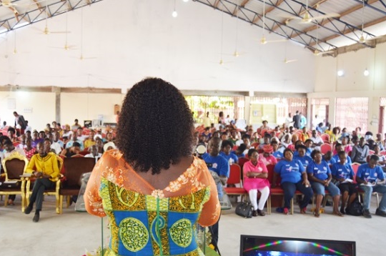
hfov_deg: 50.0
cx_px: 171
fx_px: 413
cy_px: 132
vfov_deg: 34.4
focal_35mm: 39
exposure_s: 1/60
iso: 560
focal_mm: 23
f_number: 3.8
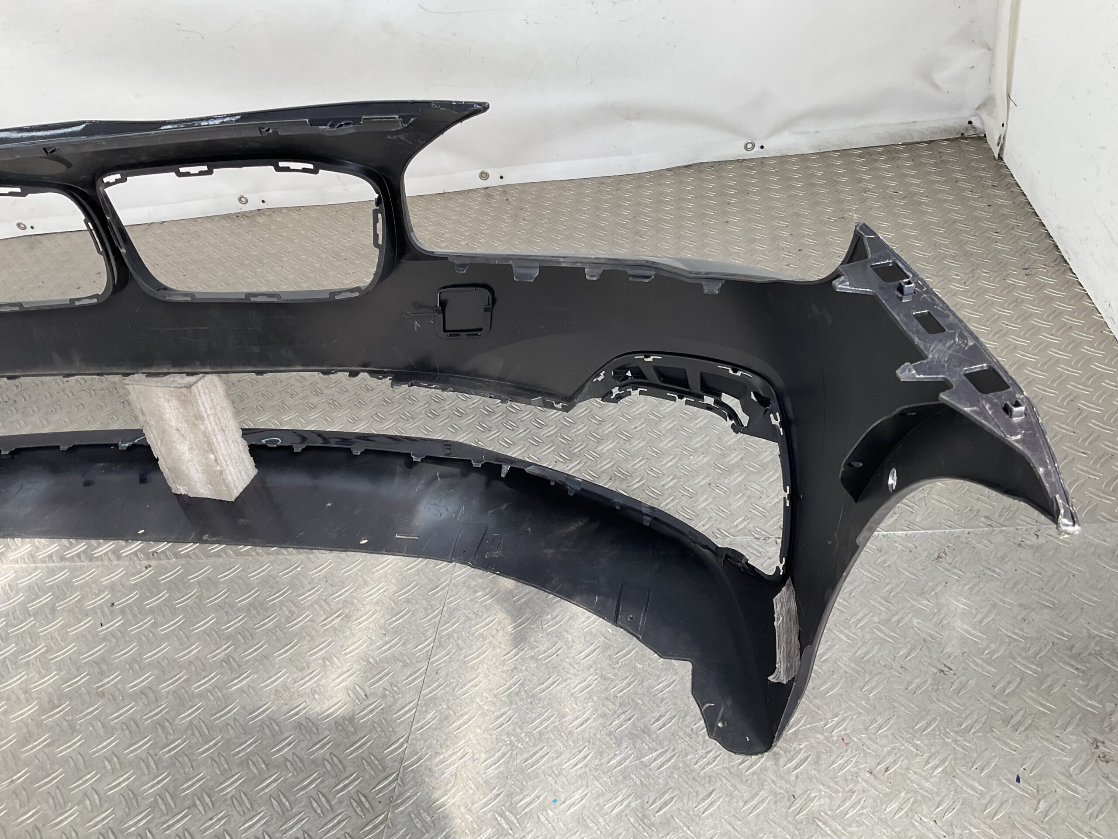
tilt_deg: -37.8
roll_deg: +11.0
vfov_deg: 48.2
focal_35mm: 29
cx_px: 559
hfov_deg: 61.7
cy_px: 420
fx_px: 937
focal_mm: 3
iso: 16
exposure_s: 1/219
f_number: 1.8
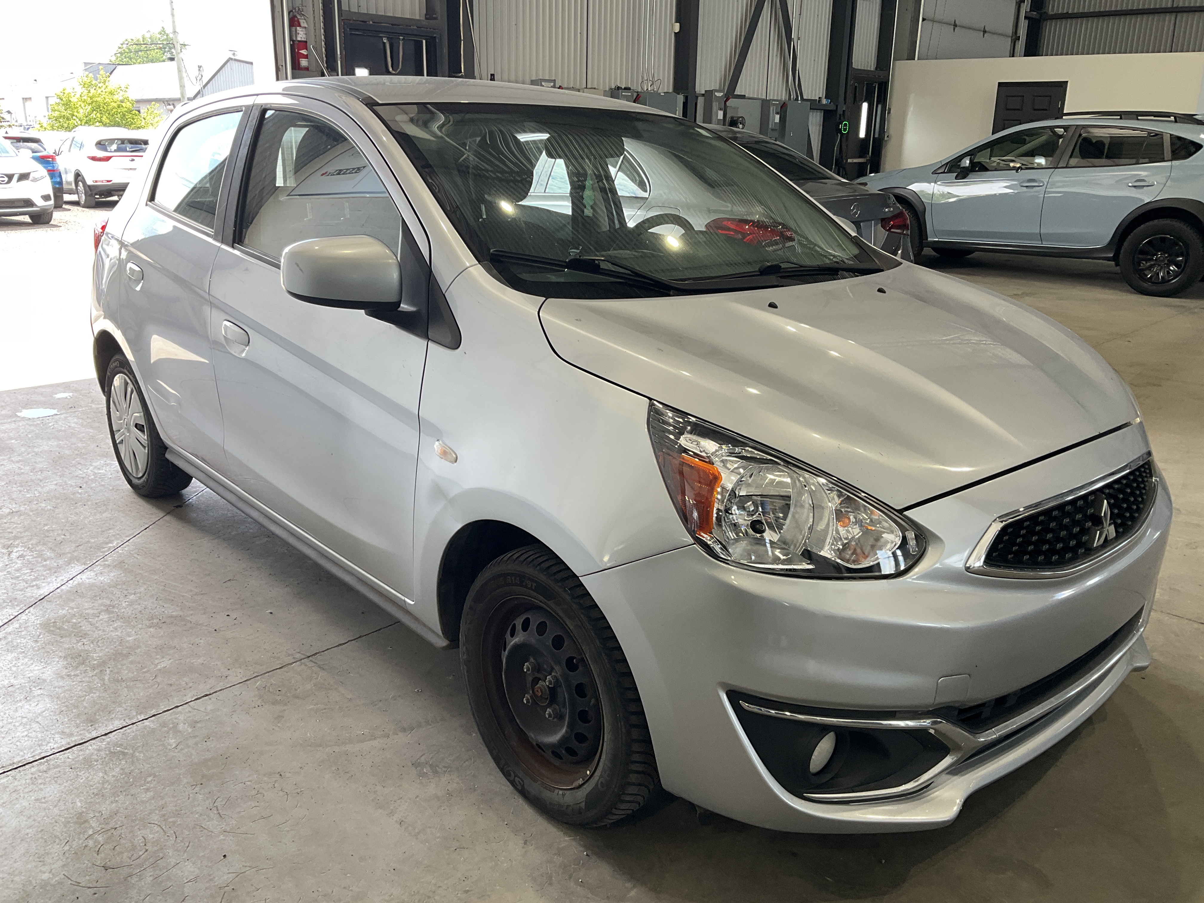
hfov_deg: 61.7
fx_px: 1009
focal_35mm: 29
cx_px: 602
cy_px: 452
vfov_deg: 48.2
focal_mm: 3
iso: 32
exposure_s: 1/122
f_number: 1.8
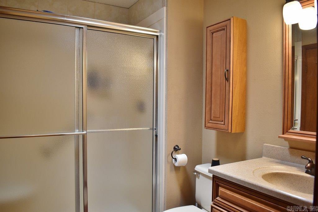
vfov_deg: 47.9
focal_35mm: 27
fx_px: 239
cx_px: 159
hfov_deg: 67.4
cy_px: 106
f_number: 4
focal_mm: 18
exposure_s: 1/60
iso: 500
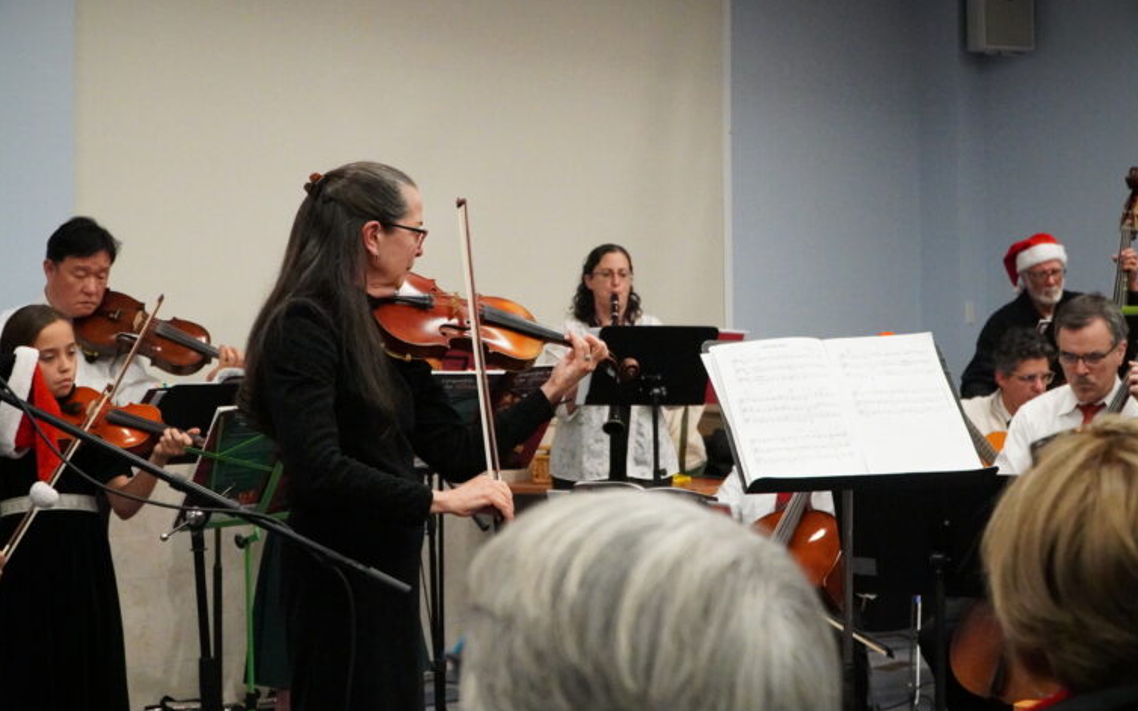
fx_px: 1691
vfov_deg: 23.7
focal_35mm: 55
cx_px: 574
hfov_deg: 37.2
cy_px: 328
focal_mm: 35
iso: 12800
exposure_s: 1/640
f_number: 5
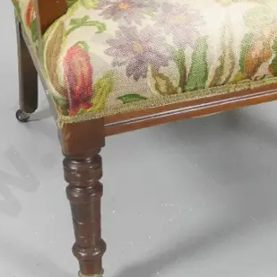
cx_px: 172
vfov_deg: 18.9
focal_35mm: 88
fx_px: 797
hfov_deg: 19.7
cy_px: -31
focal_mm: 15
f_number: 4.5
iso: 3200
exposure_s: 1/125
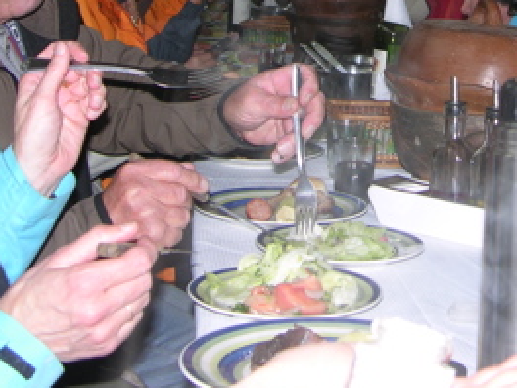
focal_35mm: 85
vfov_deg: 17.0
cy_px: -8
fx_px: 1269
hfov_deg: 22.7
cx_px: 411
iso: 50
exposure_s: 1/60.1
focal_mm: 8.9
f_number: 2.8
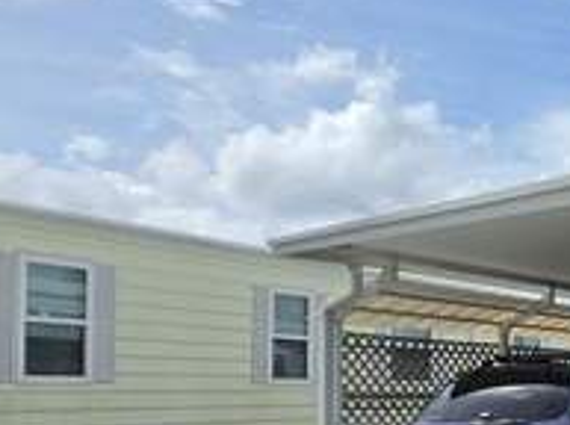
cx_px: 942
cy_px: 394
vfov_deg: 26.0
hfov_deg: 24.0
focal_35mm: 54
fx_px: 888
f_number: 1.9
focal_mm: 2.2
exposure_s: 1/2417
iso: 32
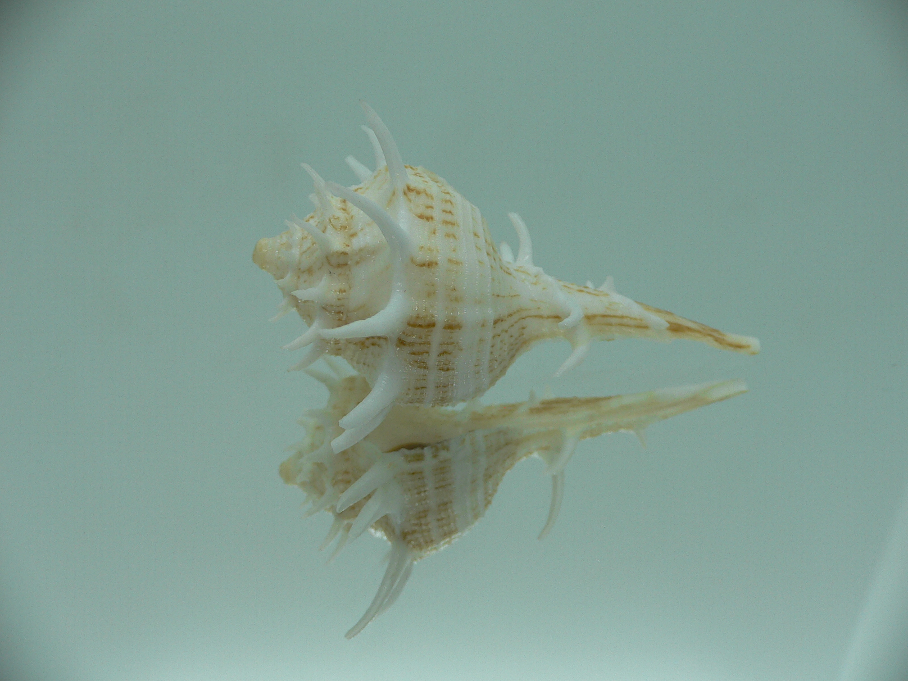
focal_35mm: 35
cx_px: 454
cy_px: 340
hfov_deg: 52.6
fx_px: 918
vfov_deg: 40.7
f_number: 2.8
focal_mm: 4.6
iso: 80
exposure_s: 1/80
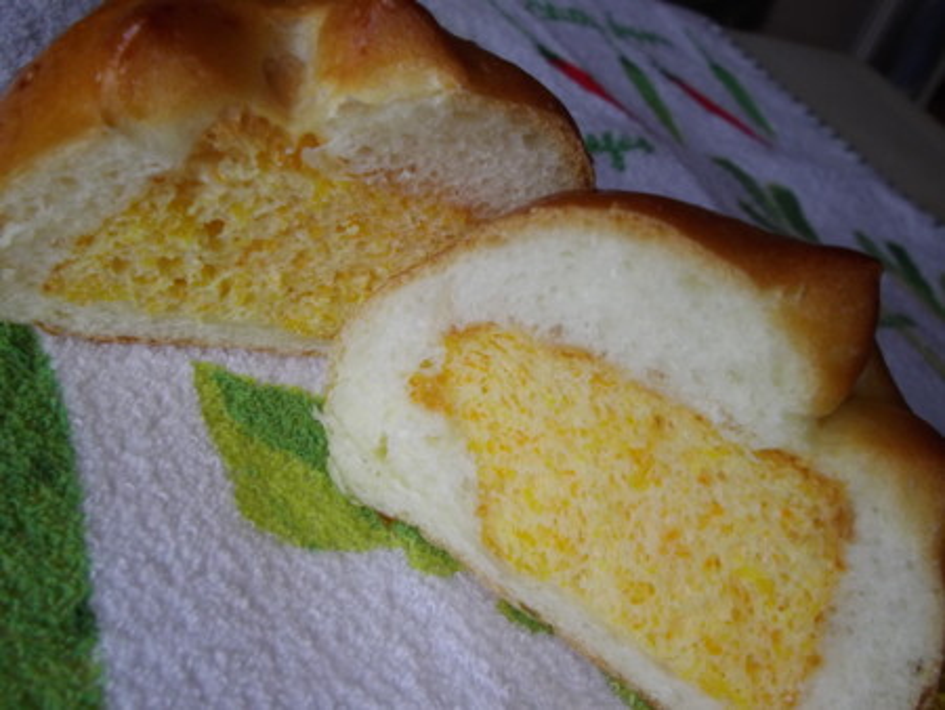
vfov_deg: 44.2
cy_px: 355
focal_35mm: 32
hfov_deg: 56.8
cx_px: 472
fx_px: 874
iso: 174
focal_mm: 5.8
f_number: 3.5
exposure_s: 1/50
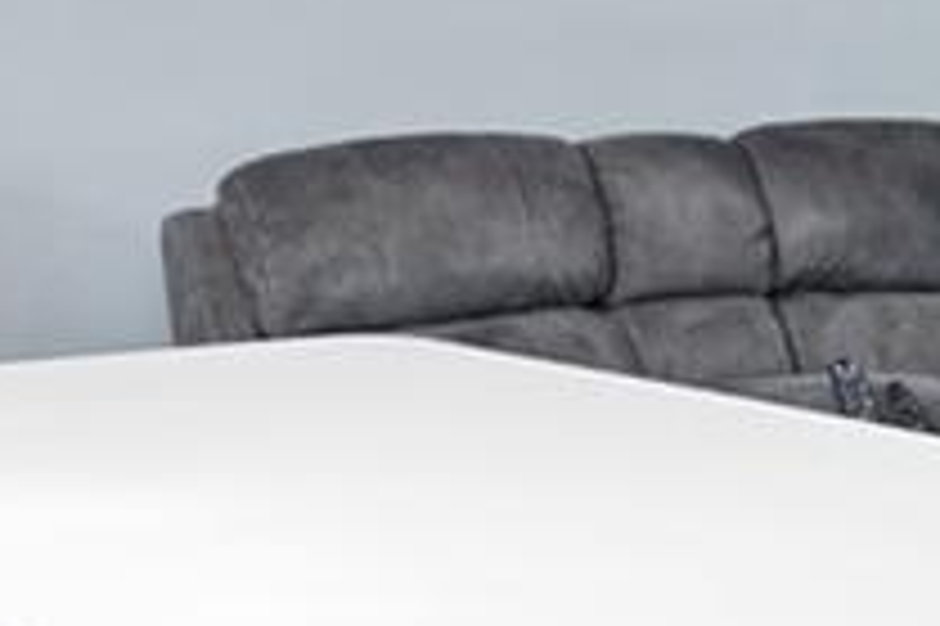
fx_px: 2792
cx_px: 810
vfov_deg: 12.6
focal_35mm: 107
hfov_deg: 18.8
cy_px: -9
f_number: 7.1
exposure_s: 1/4
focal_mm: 14
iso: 500
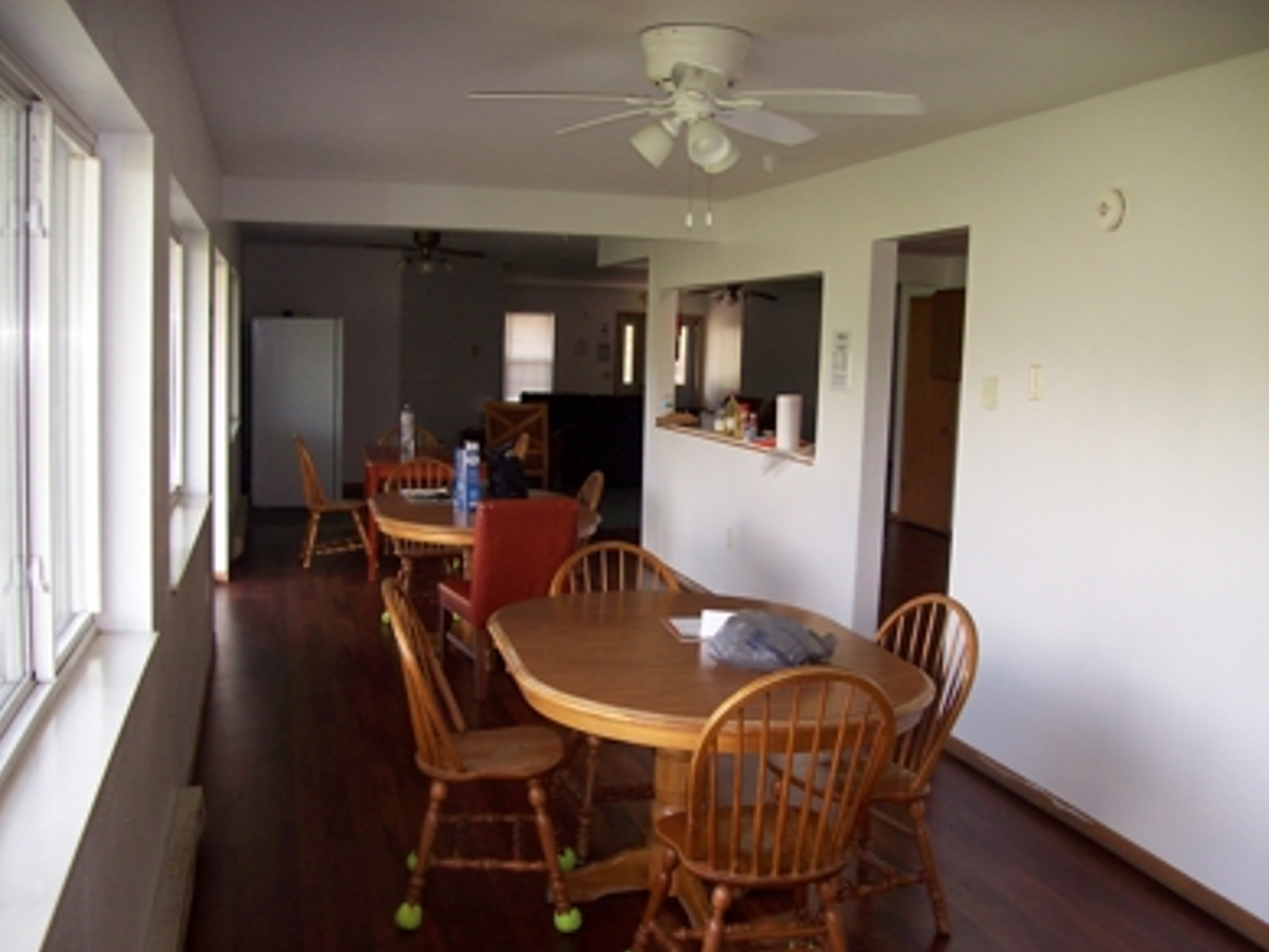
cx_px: 630
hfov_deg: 50.1
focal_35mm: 37
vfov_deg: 38.7
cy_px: 479
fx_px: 1357
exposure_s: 1/64
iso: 80
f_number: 2.7
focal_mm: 6
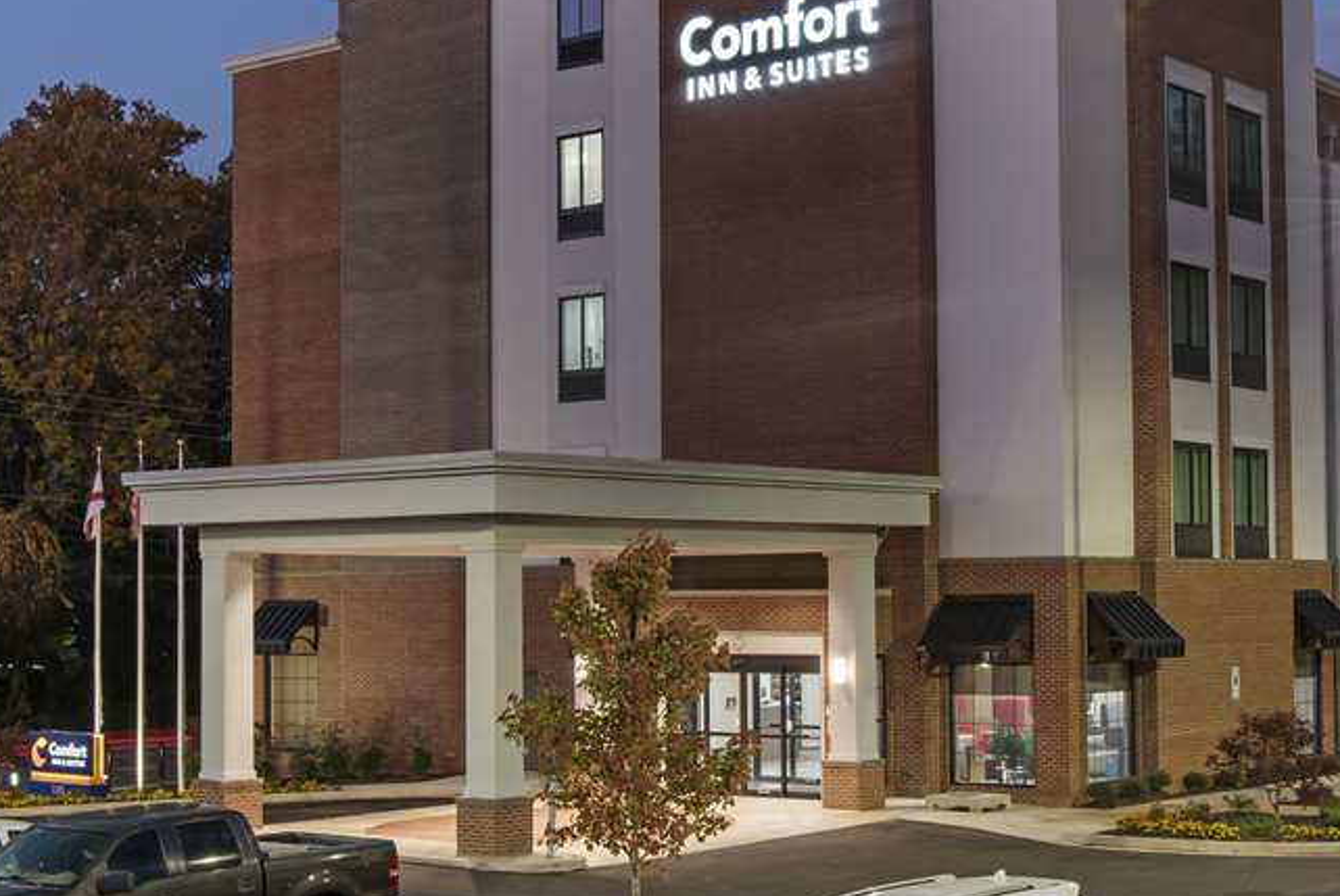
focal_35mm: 51
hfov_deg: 38.5
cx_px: 871
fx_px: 1900
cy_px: 367
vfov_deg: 26.5
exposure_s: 2.5
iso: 320
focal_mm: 32
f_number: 10
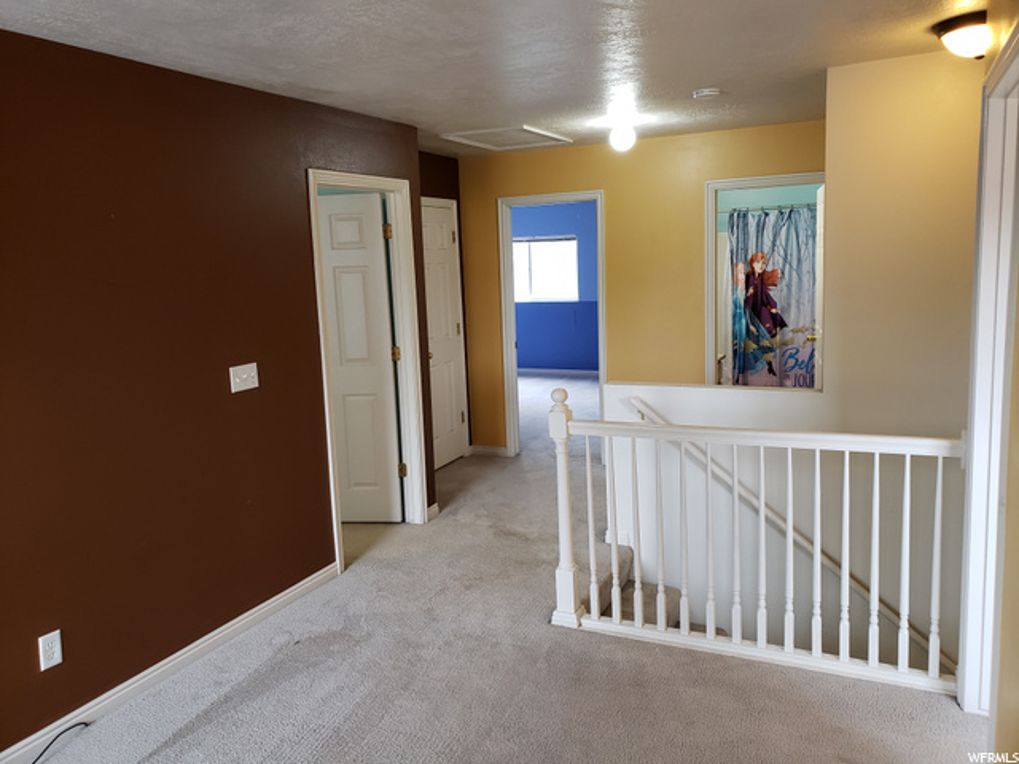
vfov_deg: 53.1
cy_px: 382
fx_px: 765
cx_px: 510
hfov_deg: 67.3
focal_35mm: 26
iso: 250
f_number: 2.4
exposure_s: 1/40
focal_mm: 4.3
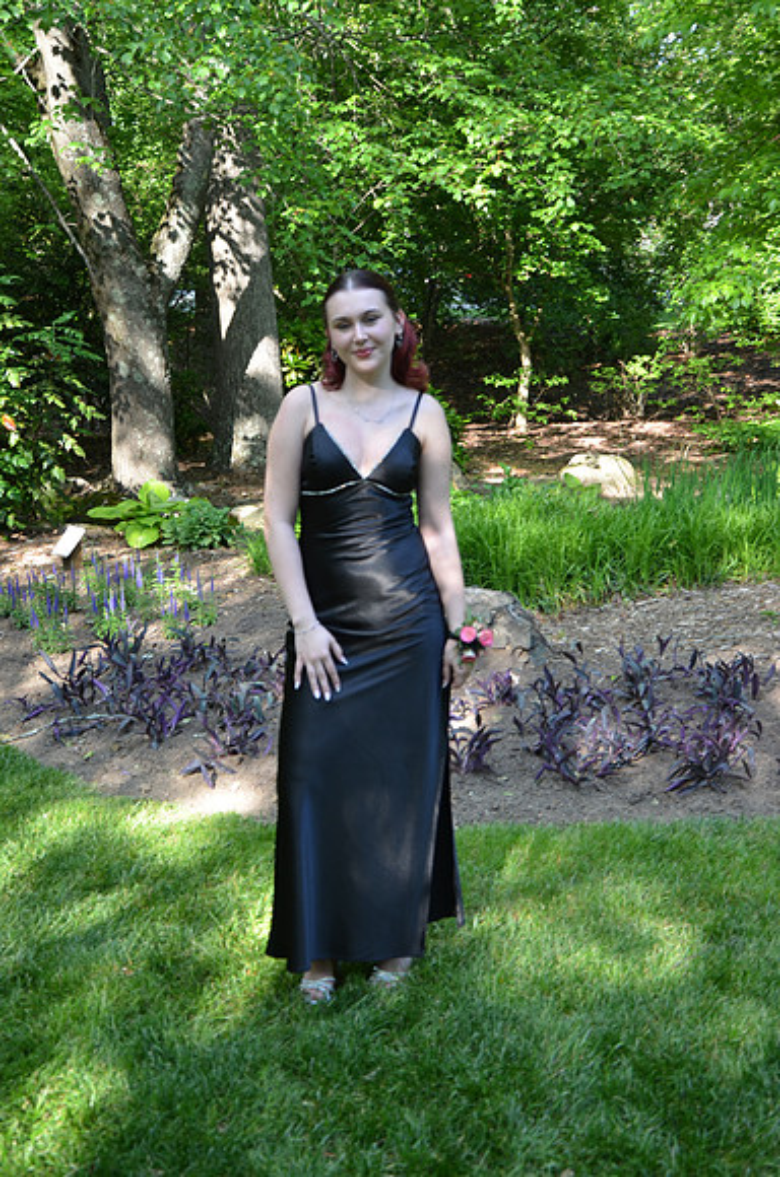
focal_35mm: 42
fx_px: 1371
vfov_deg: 46.5
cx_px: 390
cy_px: 588
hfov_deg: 31.7
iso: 160
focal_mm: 28
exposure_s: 1/80
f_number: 4.5
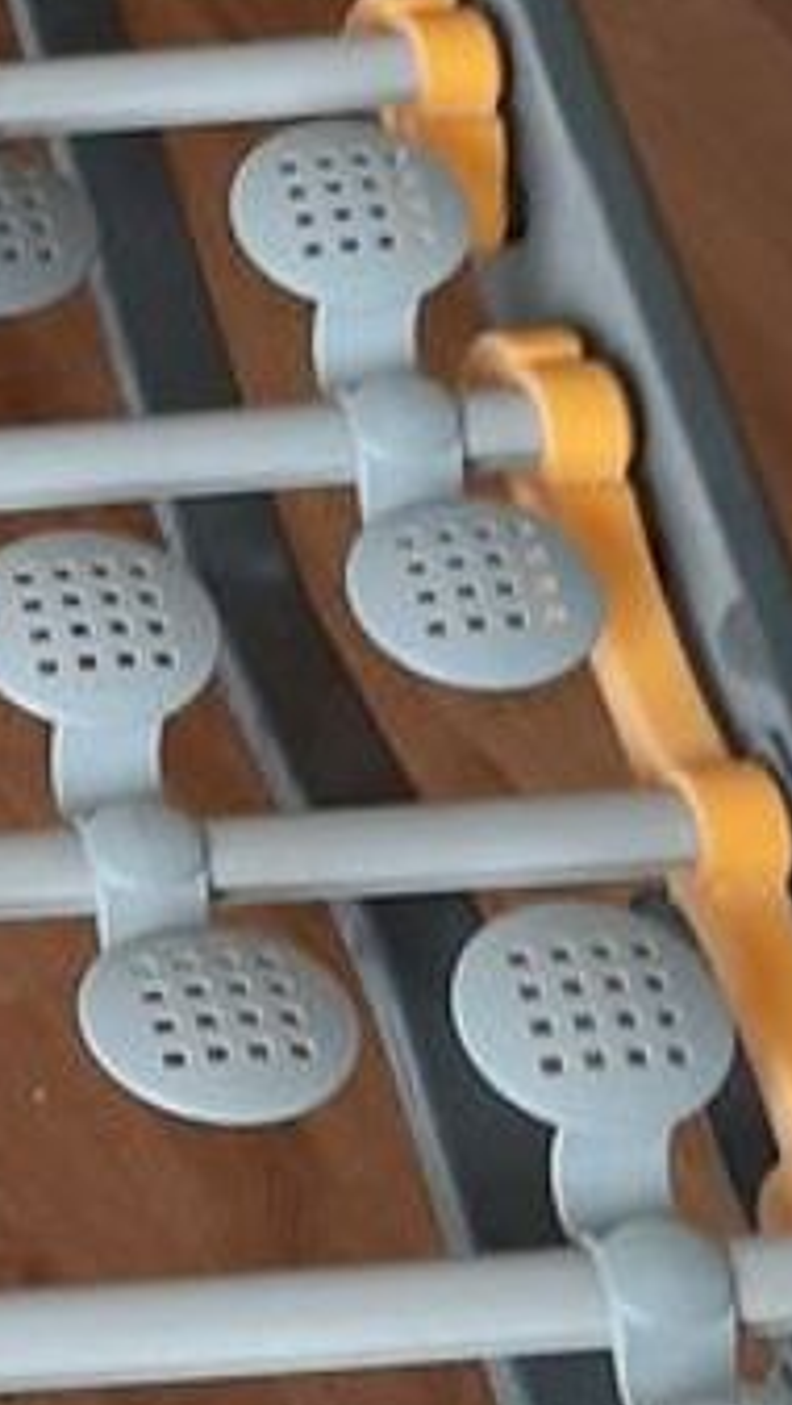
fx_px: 4174
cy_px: 748
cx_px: -1021
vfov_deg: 19.1
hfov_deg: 9.7
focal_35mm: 112
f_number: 1.7
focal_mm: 3.93
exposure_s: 1/50
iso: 50
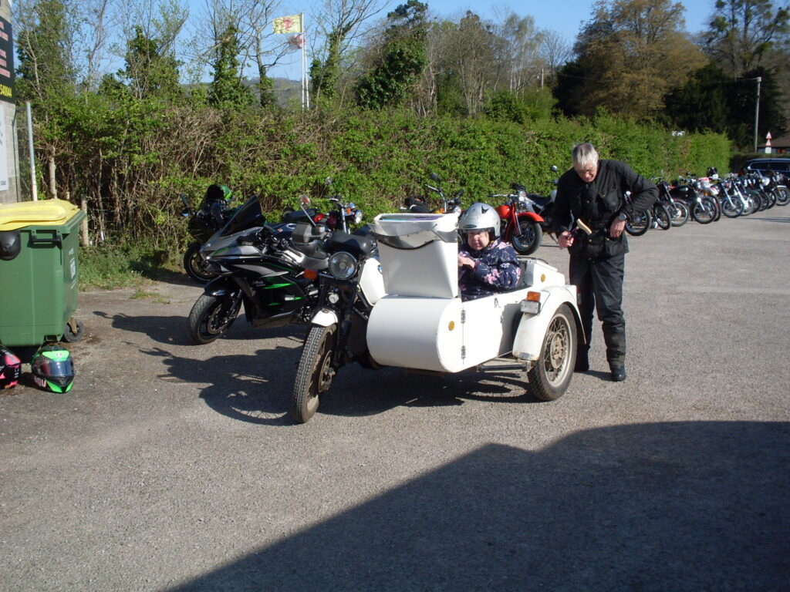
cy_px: 296
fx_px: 867
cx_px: 395
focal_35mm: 38
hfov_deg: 49.0
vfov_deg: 37.7
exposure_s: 1/250
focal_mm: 6.3
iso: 80
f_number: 8.4
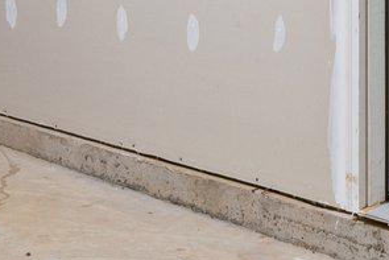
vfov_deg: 11.8
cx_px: 303
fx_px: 1200
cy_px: -123
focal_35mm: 111
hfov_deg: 18.3
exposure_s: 1.3
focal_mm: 16
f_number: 8
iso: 400
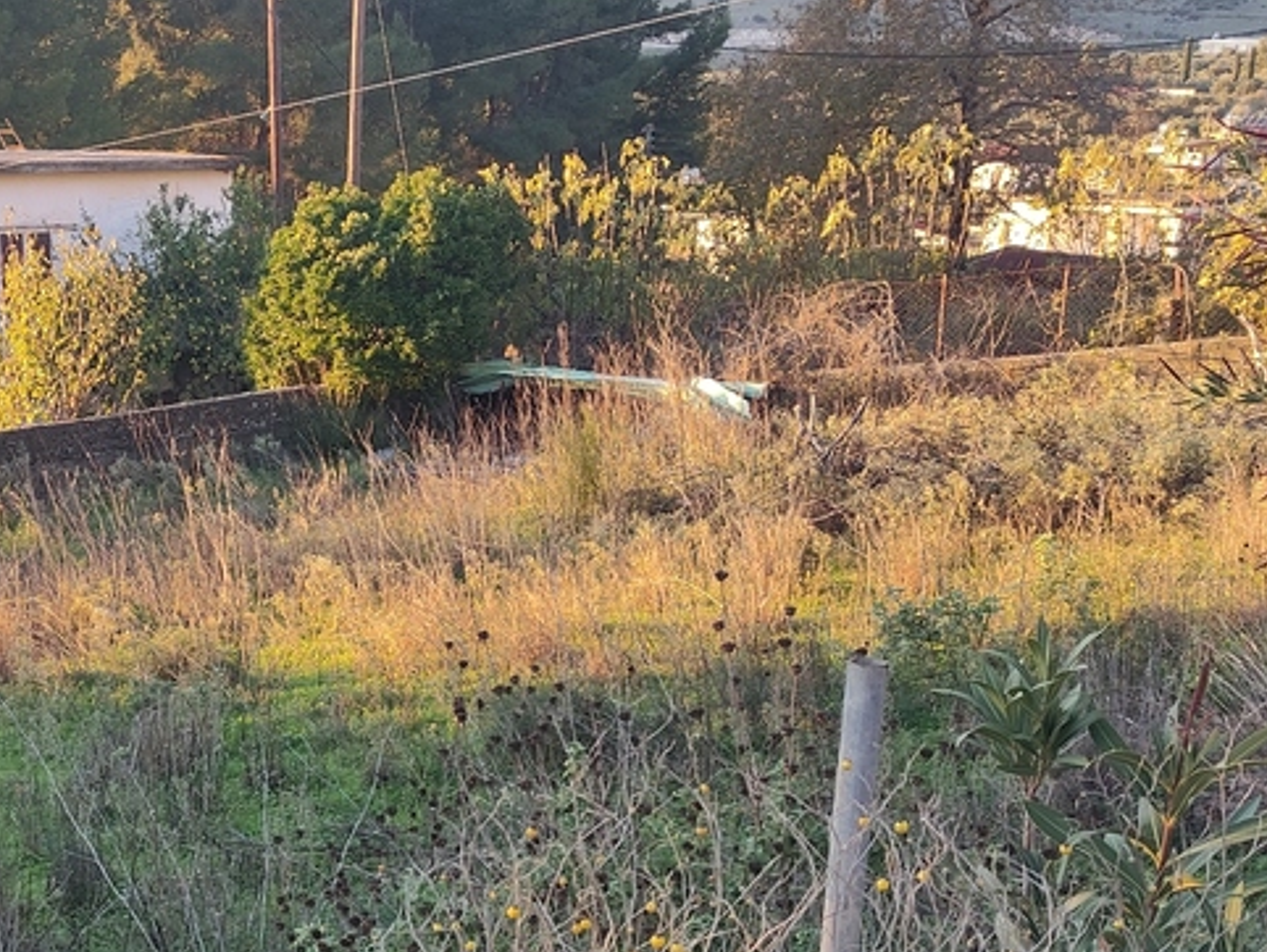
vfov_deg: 23.7
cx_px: 300
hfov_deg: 31.5
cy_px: 870
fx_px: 2197
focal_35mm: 60
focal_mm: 5.43
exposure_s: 1/103
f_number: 1.89
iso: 100
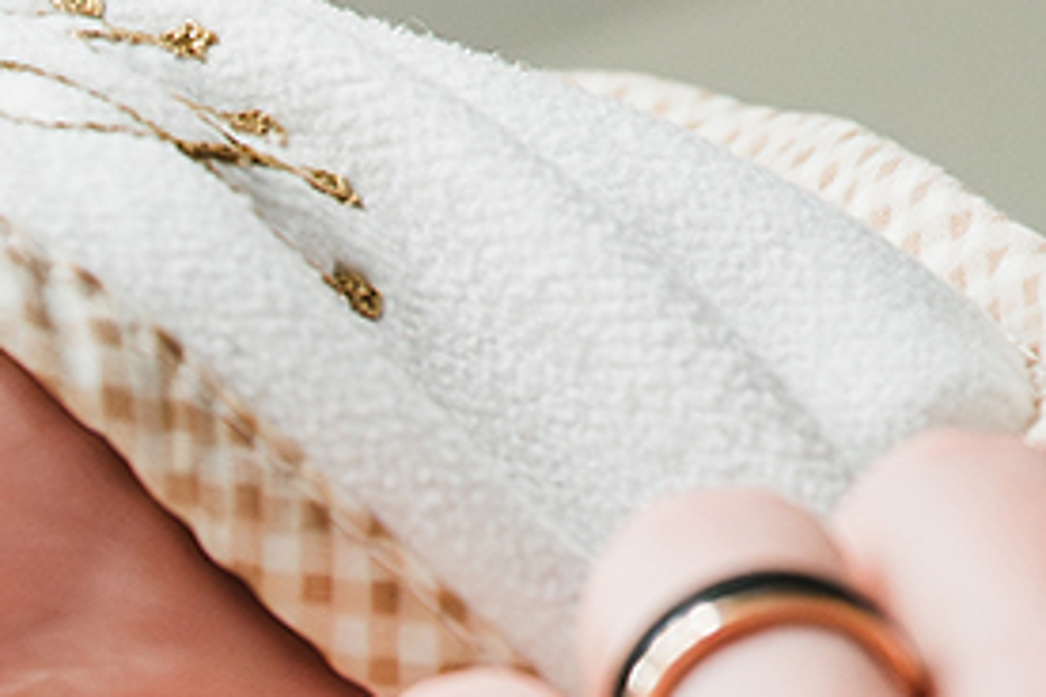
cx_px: -978
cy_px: 1172
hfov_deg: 10.9
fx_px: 5055
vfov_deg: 7.7
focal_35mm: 174
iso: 2000
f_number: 2.8
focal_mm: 24
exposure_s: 1/640
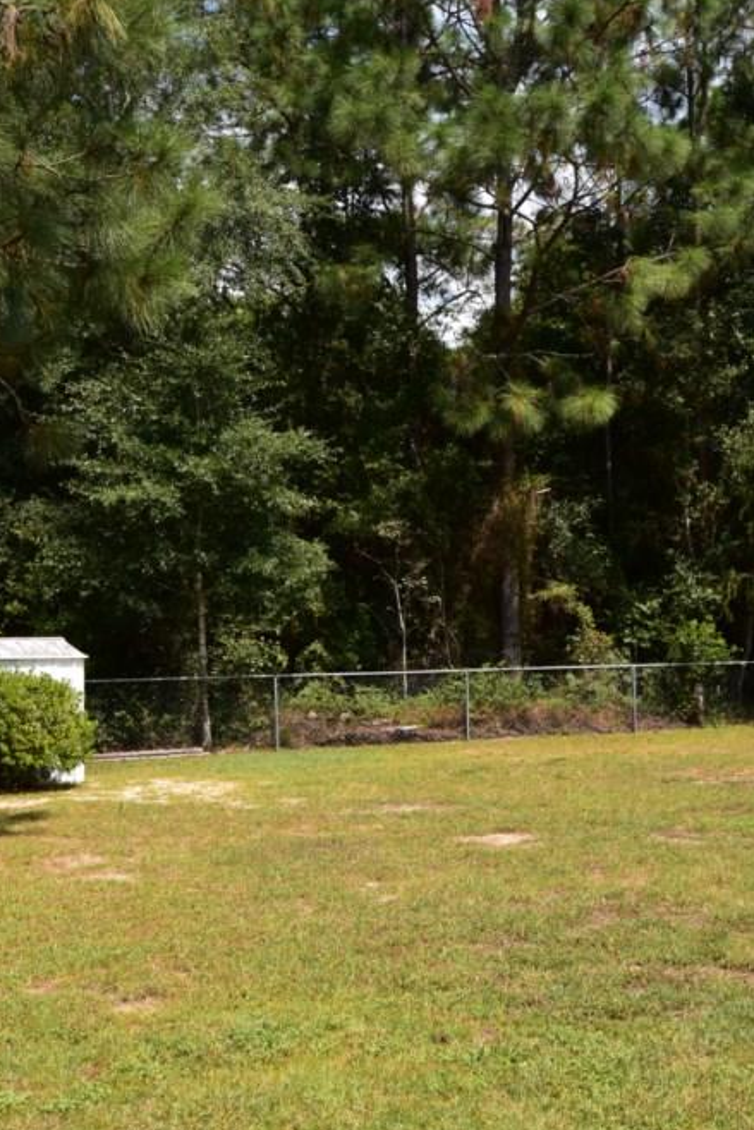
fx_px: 1758
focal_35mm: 56
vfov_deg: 35.6
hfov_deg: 24.1
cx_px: 510
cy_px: 571
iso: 280
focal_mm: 24
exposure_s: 1/250
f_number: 10
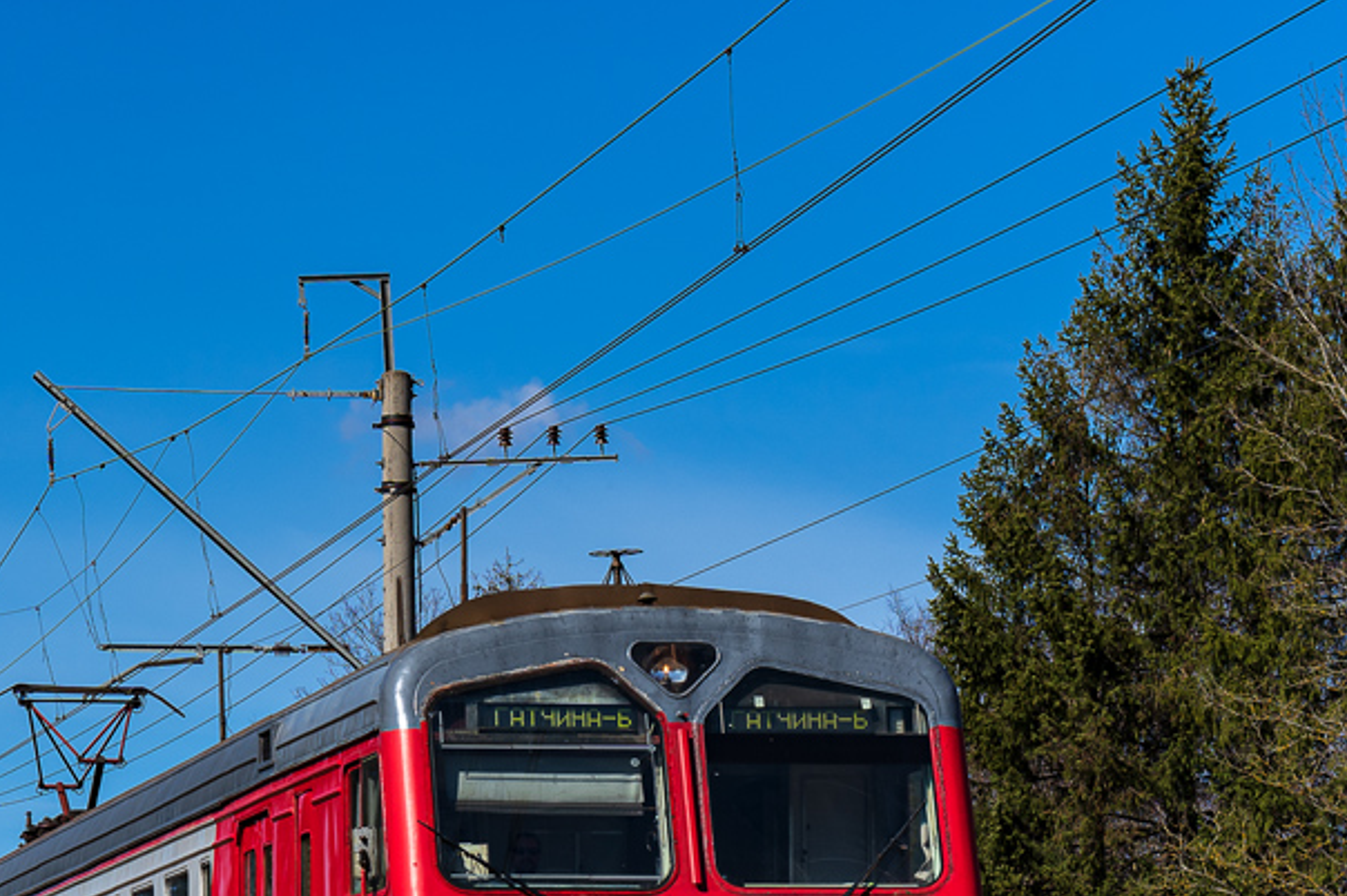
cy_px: 764
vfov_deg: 8.6
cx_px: 203
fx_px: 5946
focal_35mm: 159
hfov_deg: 12.8
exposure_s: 1/800
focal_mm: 75
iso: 125
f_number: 8
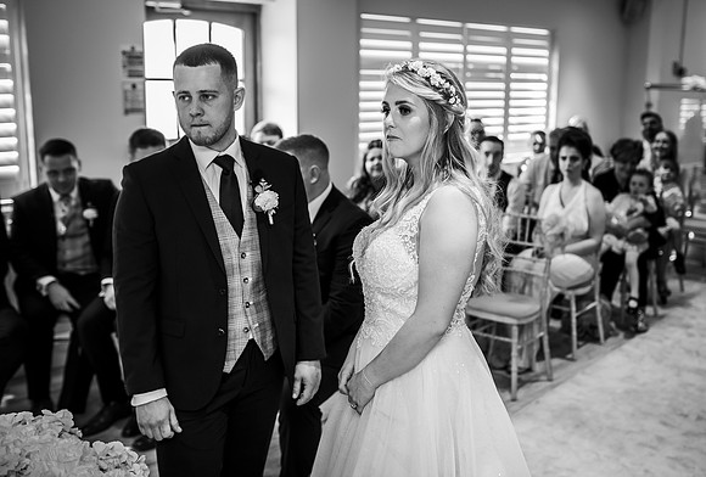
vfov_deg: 34.3
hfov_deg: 49.1
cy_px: 213
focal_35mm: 39
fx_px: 771
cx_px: 397
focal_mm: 35
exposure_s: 1/100
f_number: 2.5
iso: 200
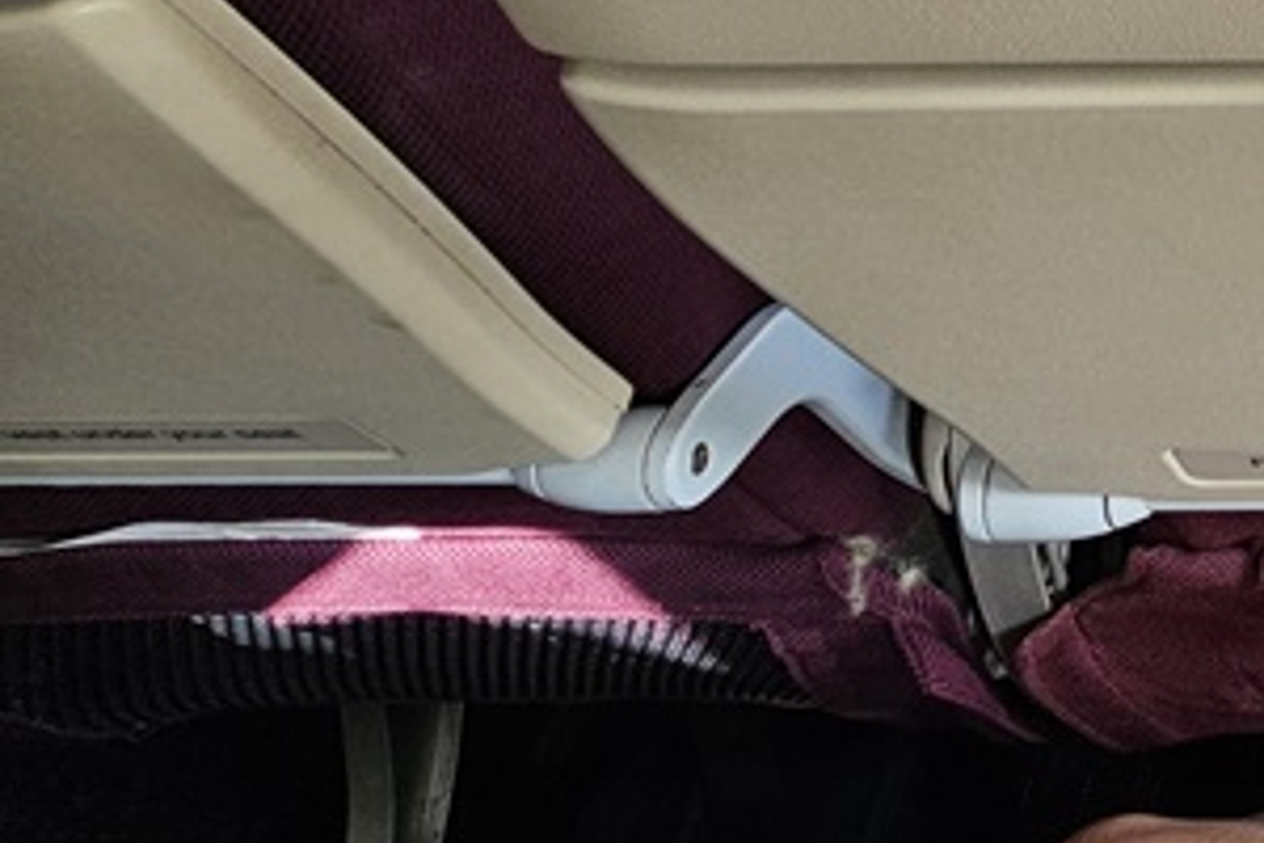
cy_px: -67
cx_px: 1660
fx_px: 1580
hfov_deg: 32.3
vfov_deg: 27.5
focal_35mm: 45
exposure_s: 1/120
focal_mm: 2.2
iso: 64
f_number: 2.2
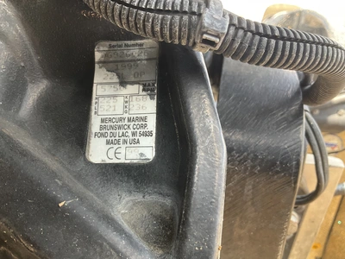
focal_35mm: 29
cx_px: 172
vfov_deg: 48.2
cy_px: 130
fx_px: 289
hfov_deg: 61.7
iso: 40
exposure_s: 1/122
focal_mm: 3
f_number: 1.8
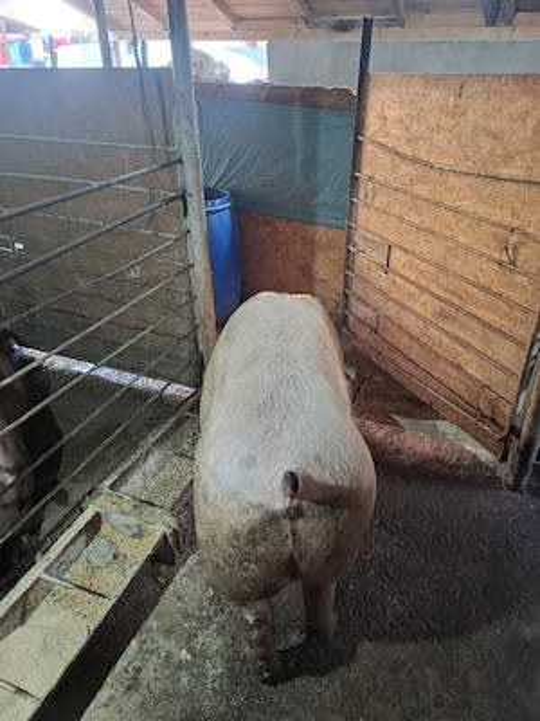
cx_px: 270
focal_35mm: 23
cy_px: 360
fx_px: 478
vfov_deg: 73.9
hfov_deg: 58.9
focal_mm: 5.54
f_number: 1.8
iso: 400
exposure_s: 1/33
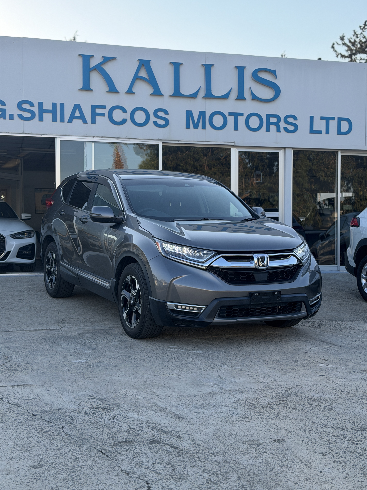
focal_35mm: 48
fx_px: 679
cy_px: 245
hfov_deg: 30.3
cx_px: 184
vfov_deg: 39.7
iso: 100
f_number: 1.78
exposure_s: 1/1242
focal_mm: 6.76
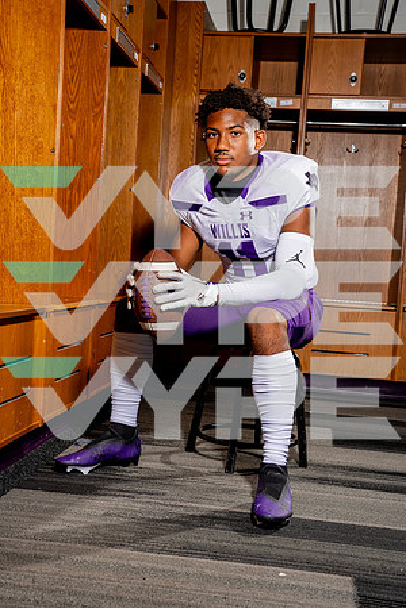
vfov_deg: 41.1
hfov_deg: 28.1
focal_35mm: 48
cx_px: 203
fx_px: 812
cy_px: 304
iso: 100
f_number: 5.6
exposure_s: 1/250
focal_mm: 48
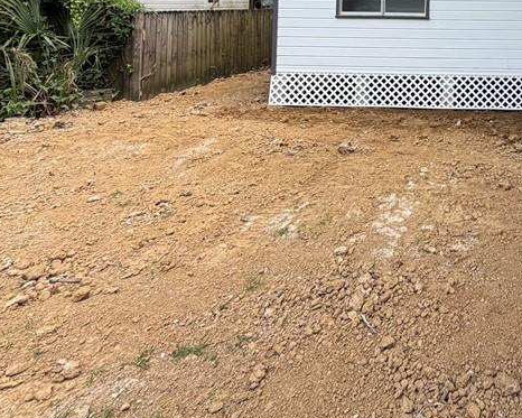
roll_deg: -0.7
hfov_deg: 49.3
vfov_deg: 41.7
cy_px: -7
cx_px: 509
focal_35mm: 30
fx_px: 464
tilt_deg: +1.0
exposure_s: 1/376
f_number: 2.2
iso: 50
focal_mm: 2.22
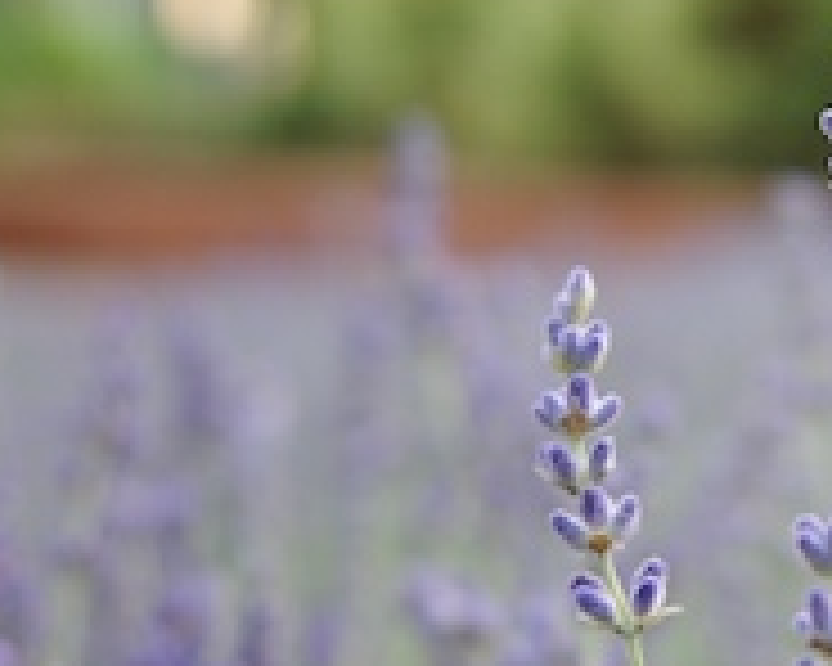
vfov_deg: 13.2
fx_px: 2881
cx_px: 994
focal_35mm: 117
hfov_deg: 15.8
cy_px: 394
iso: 450
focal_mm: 24
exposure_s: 1/250
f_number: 2.8
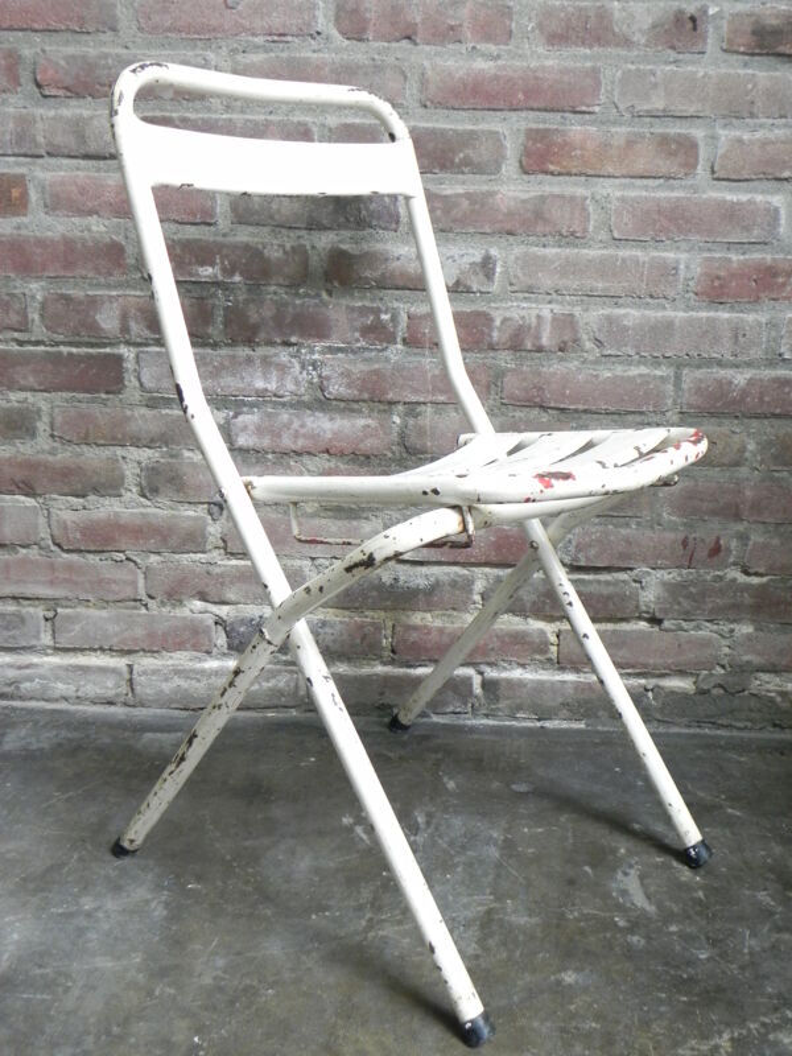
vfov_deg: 50.1
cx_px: 396
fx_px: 1129
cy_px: 528
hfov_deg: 38.7
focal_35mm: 37
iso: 400
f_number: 3.2
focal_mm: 6.6
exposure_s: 1/12.5
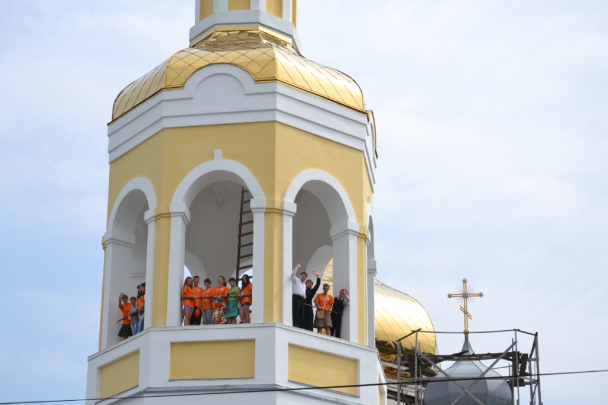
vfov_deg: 15.7
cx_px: 304
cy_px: 202
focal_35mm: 87
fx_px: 1469
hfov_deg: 23.4
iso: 100
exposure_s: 1/250
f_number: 8
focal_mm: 58
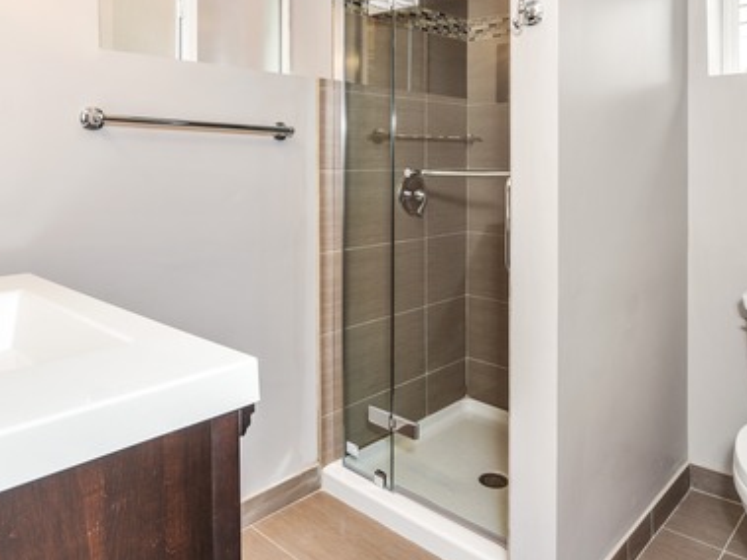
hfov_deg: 67.2
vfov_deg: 52.8
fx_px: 561
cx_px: 410
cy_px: 232
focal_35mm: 26
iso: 200
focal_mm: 16
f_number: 8
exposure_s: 1/30
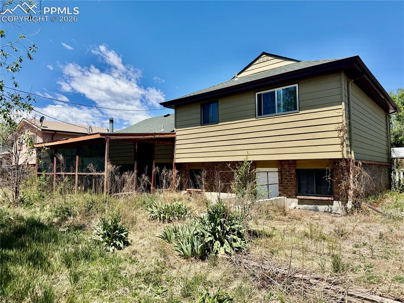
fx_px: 280
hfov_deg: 71.6
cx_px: 202
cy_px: 152
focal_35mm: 24
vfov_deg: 56.8
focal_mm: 6.76
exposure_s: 1/4405
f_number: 1.78
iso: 80
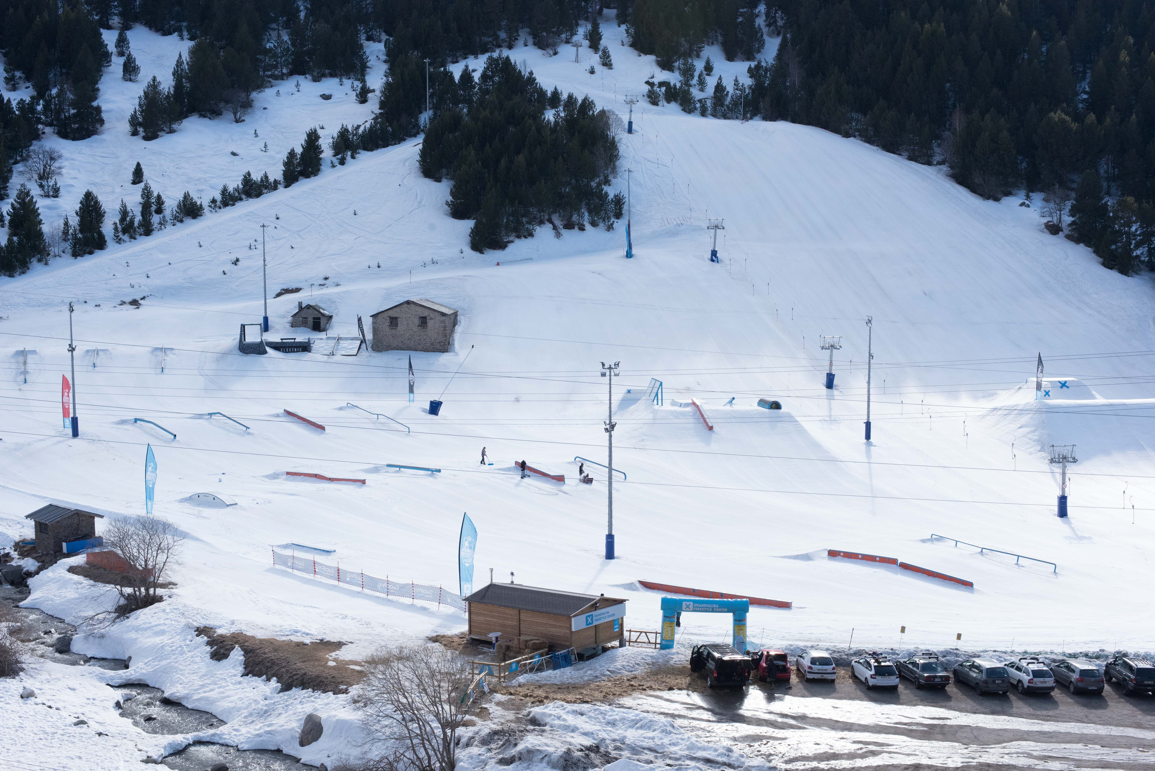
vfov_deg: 27.0
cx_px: 578
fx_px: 1605
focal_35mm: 50
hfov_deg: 39.6
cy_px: 386
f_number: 13
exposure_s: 1/1600
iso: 2500
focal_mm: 50
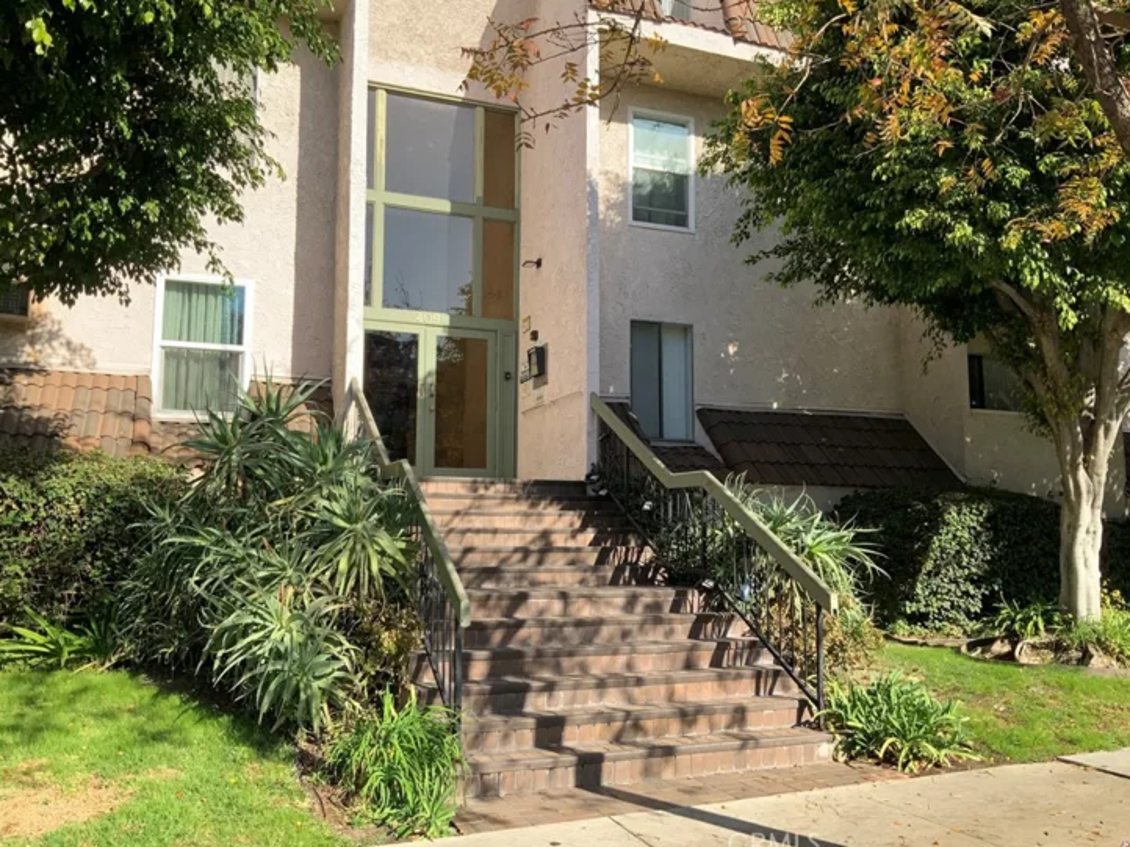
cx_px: 560
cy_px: 421
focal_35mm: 30
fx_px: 979
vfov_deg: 46.8
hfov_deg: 60.0
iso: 16
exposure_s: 1/869
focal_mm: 3
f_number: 1.8
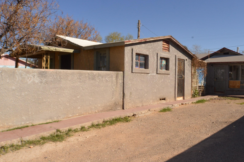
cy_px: 82
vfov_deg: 34.1
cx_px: 158
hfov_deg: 48.9
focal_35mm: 39
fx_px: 264
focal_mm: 20
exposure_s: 1/200
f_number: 18
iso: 400
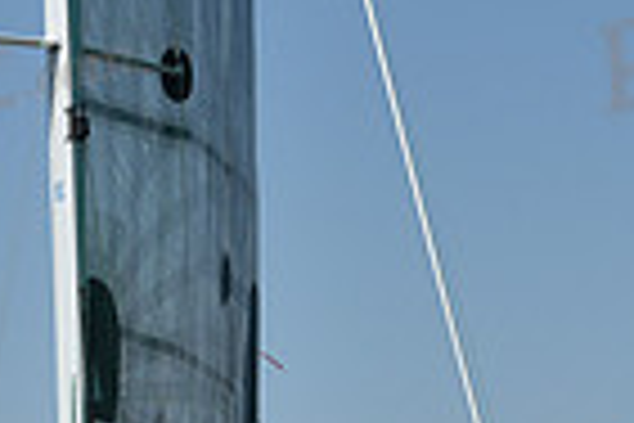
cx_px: 369
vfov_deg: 4.7
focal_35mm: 288
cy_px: 709
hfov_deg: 7.2
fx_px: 5072
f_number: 9
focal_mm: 70
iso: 250
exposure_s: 1/1250
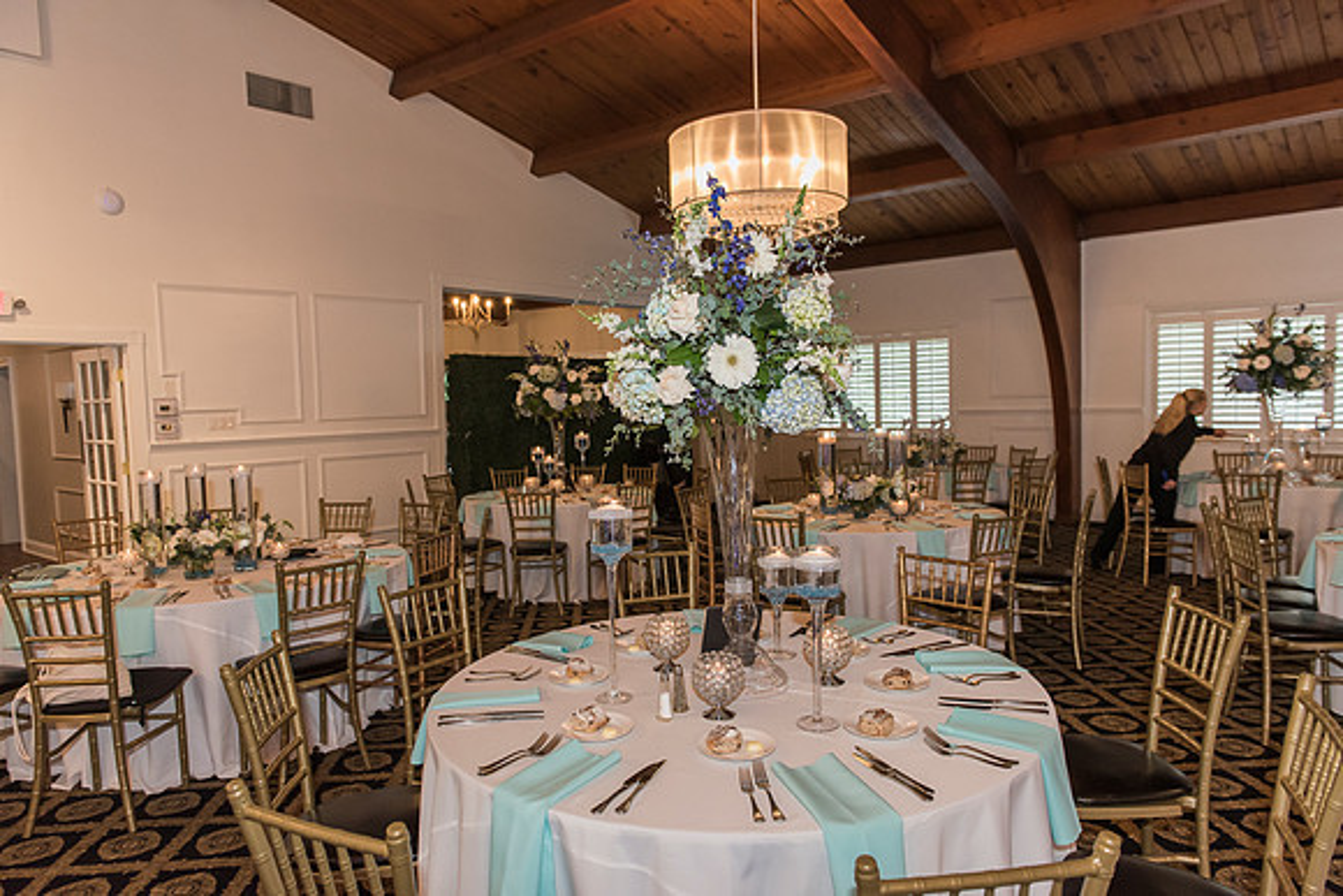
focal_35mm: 24
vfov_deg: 53.2
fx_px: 896
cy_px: 448
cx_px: 672
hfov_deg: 73.7
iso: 1600
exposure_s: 1/100
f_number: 3.5
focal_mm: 24
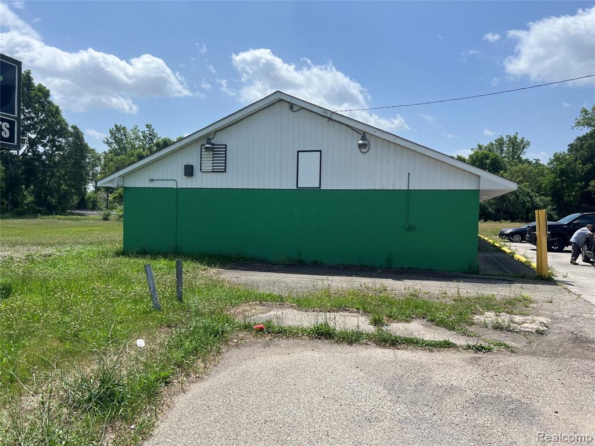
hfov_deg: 67.3
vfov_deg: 53.1
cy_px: 223
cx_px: 298
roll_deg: -1.4
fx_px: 447
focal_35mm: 26
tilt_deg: -1.9
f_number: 1.5
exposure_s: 1/5076
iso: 50
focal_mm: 5.7
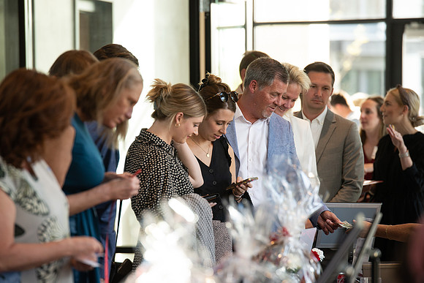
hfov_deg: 10.3
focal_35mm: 200
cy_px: 142
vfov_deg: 6.9
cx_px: 212
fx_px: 2356
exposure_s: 1/200
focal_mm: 200
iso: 800
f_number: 4.5
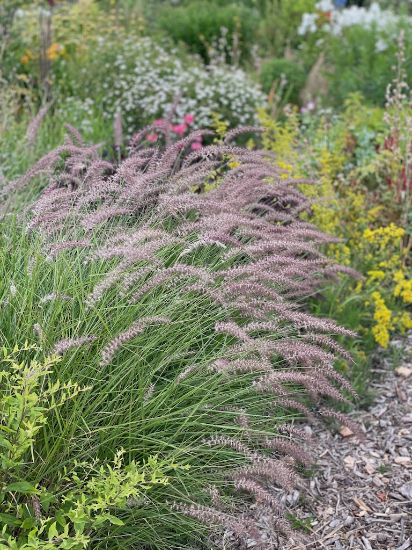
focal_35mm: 52
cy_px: 275
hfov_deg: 28.0
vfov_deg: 36.8
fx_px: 825
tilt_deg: -19.3
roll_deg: -0.7
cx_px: 206
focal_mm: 6
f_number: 2
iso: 32
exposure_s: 1/331
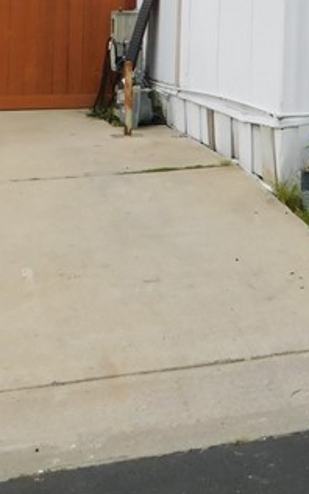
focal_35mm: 79
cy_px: 3
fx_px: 1063
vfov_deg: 24.9
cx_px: 418
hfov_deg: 15.6
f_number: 3
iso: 125
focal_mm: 4
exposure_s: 1/1250
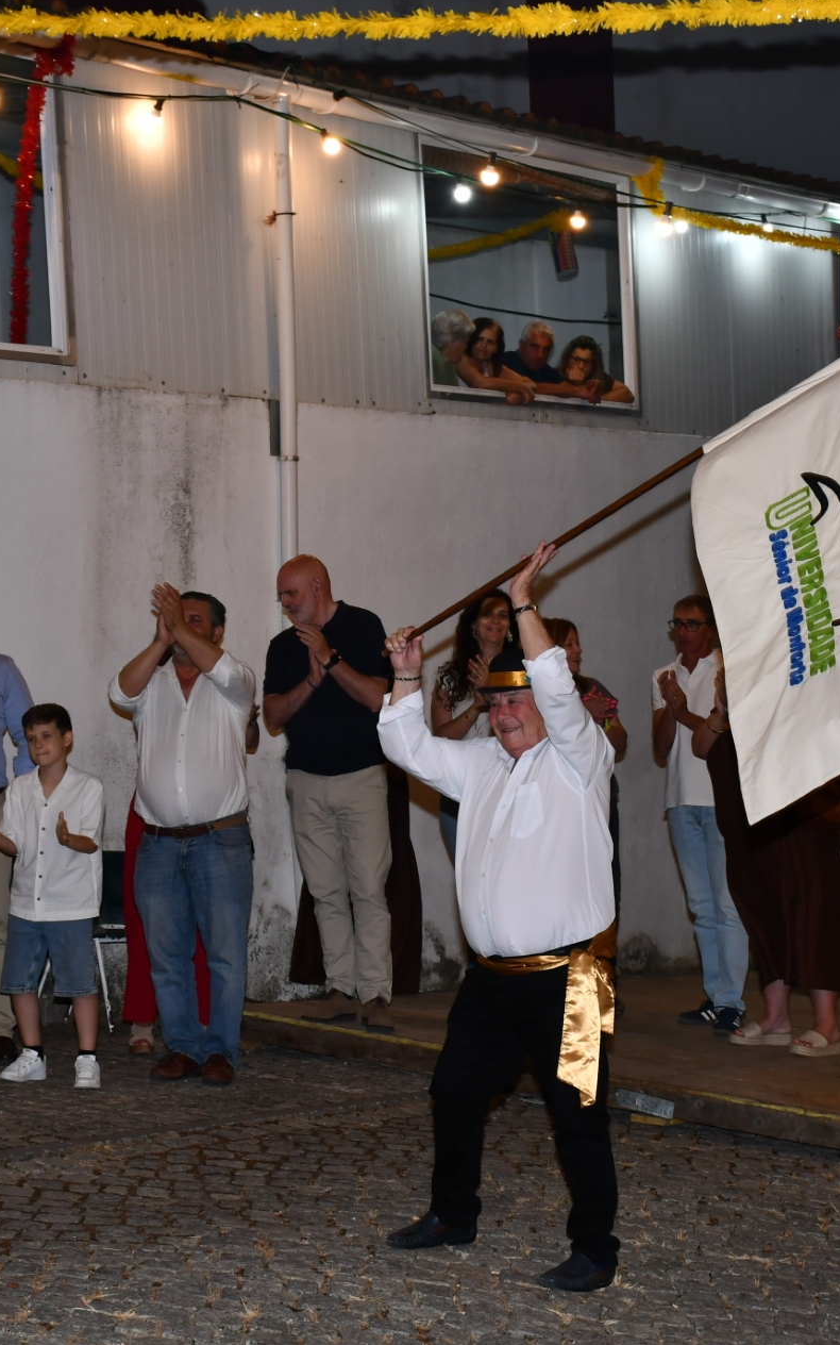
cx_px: 522
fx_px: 2894
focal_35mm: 79
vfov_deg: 26.1
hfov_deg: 16.5
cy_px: 667
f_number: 5.6
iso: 250
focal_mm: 34
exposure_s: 1/60
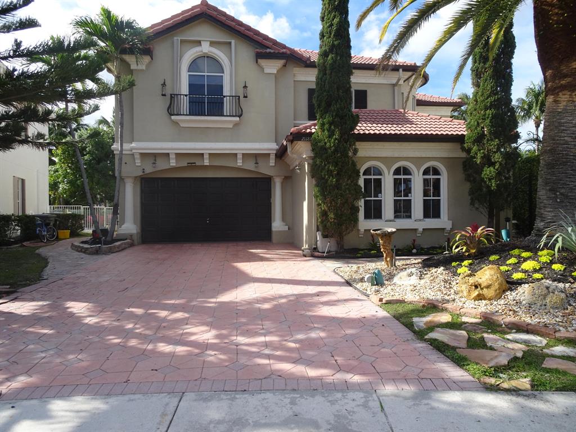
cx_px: 288
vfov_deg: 56.8
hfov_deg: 71.6
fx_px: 399
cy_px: 216
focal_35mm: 24
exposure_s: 1/500
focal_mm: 4.1
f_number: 3.5
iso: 80
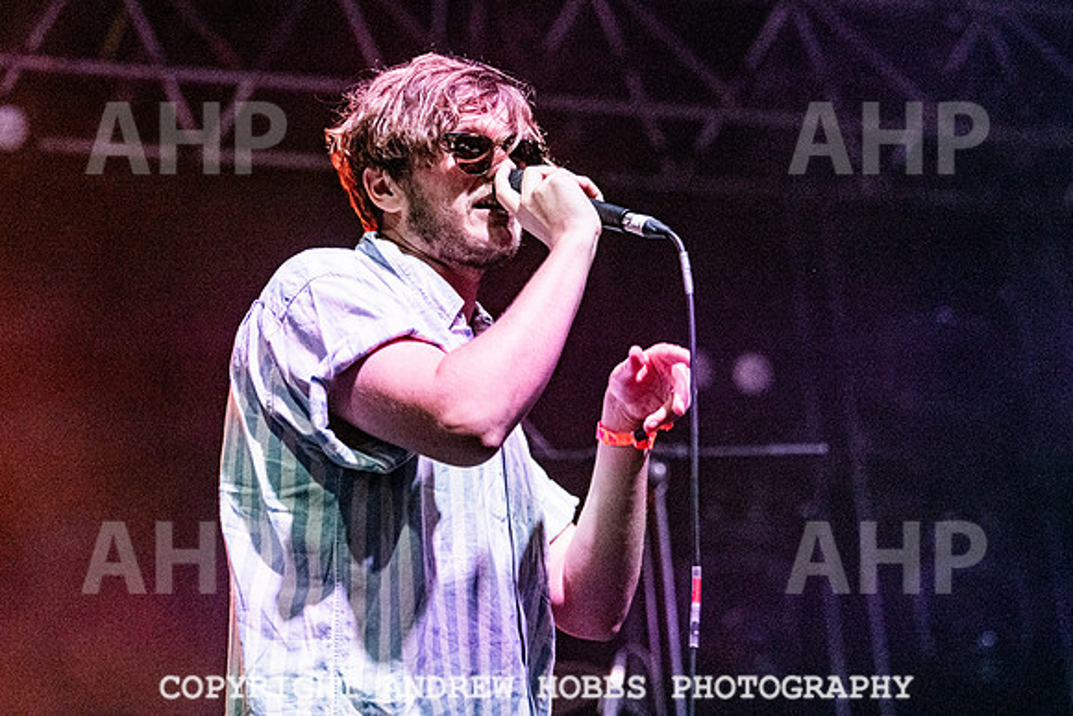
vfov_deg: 12.8
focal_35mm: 107
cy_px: 267
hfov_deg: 19.2
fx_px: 3178
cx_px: 509
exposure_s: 1/800
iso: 2500
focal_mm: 85
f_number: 2.8
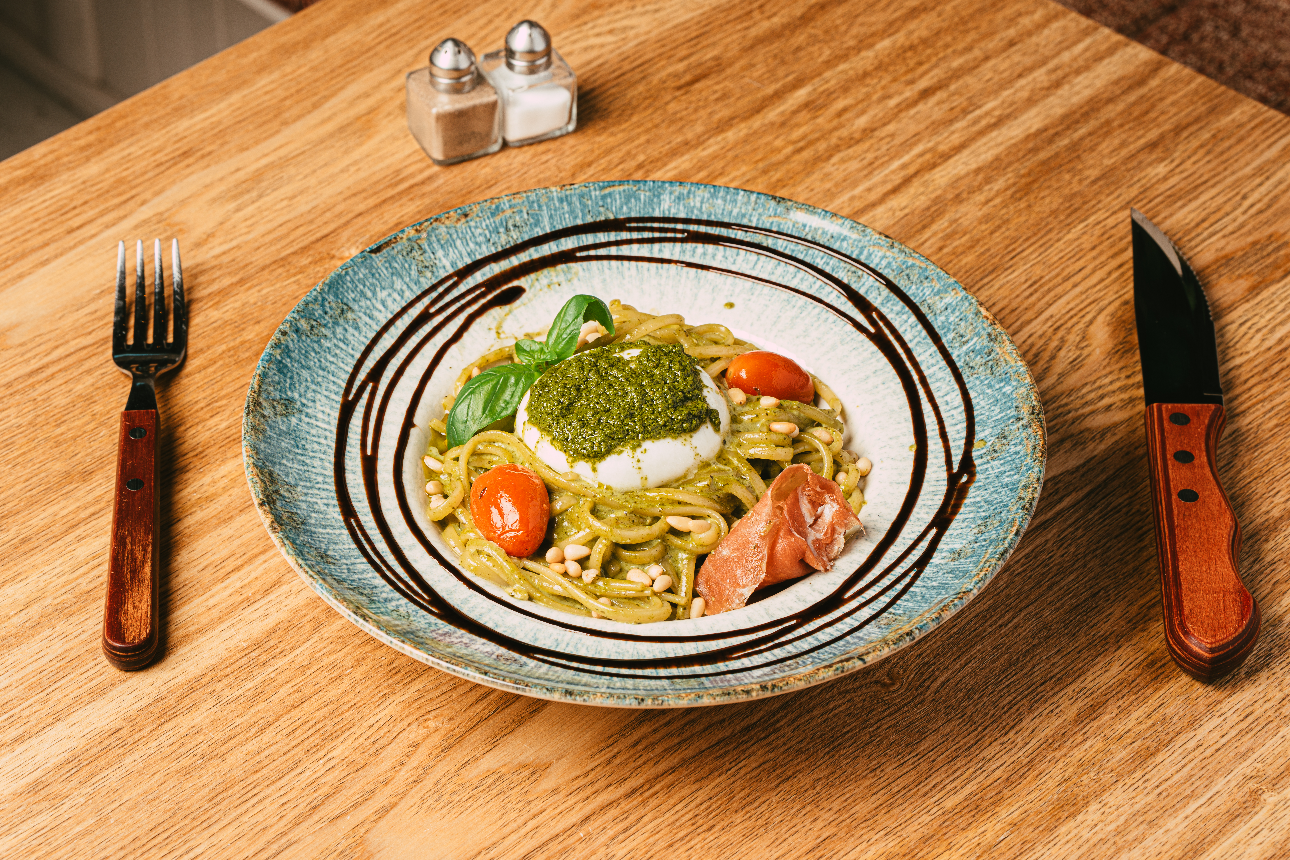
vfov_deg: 16.1
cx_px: 645
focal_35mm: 85
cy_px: 430
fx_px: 3046
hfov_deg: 23.9
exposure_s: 1/100
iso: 100
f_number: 10
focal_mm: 85
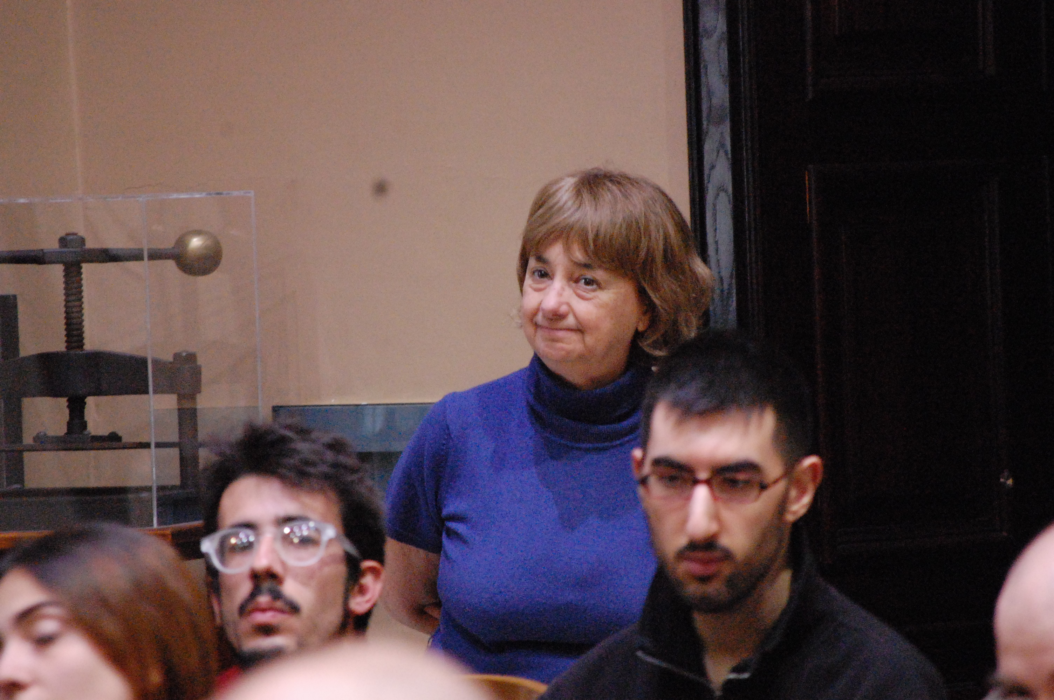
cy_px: 350
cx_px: 527
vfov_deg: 4.6
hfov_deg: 6.9
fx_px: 8775
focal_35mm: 300
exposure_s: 1/15
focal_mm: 200
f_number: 5.6
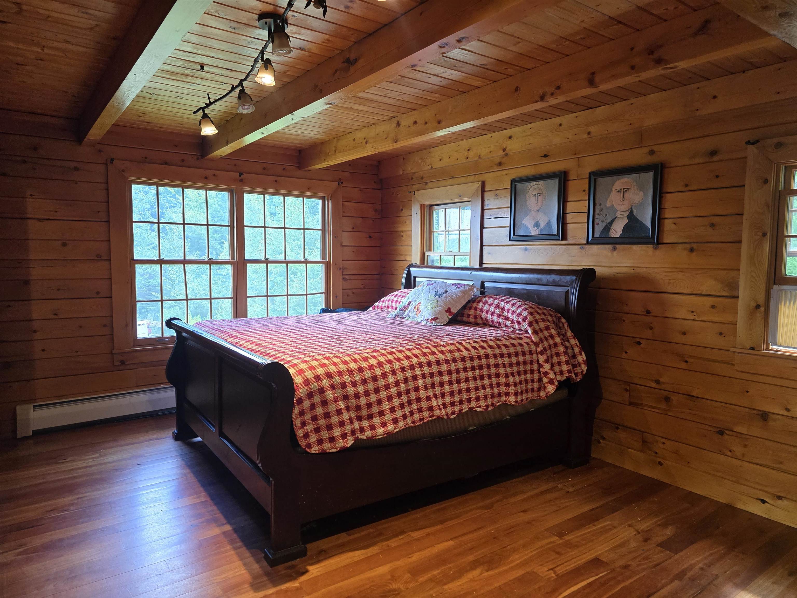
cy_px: 299
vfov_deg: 58.9
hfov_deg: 73.9
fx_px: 530
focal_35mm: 23
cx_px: 398
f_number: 1.7
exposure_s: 1/120
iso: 500
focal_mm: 6.3
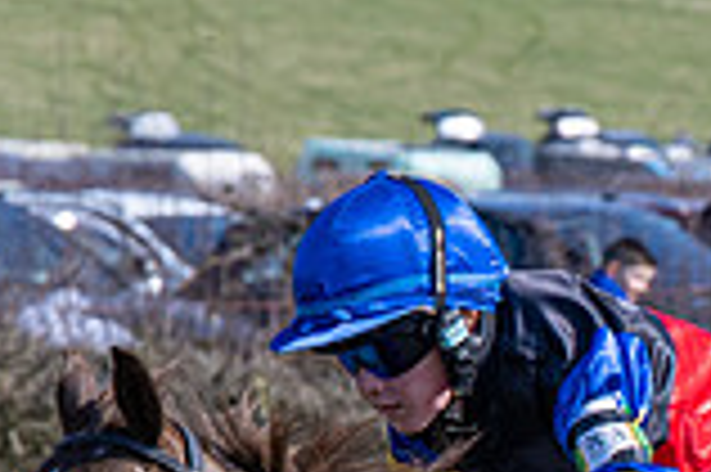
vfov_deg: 2.3
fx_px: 11956
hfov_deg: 3.4
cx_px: 494
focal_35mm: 606
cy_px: 919
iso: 200
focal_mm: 72
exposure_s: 1/1250
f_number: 5
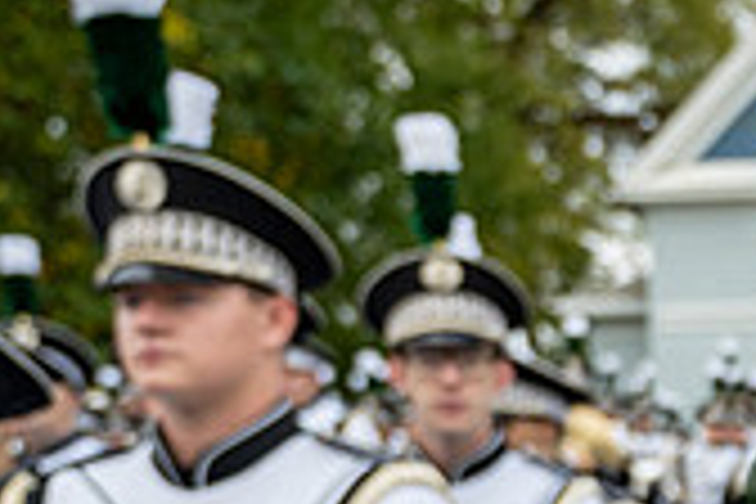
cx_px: 1084
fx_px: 1743
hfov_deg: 21.2
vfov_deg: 15.7
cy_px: 637
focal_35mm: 83
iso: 400
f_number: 4
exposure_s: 1/800
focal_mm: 24
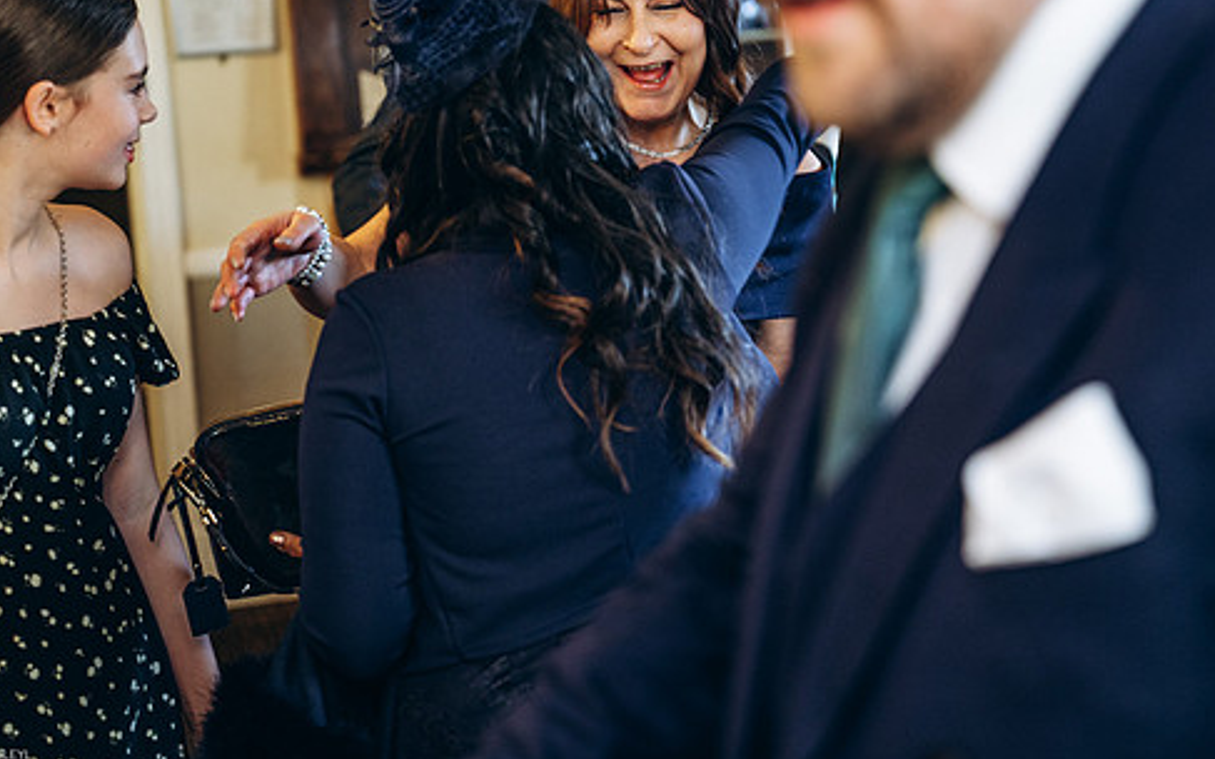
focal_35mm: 85
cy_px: 291
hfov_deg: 24.4
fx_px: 2814
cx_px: 631
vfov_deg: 15.3
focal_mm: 70
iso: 800
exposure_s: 1/125
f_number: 2.8
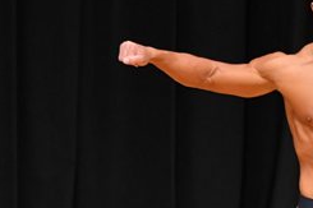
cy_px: 232
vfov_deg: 1.7
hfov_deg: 2.6
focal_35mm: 806
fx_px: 7003
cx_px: 379
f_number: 5.6
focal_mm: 170
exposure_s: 1/400
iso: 4000
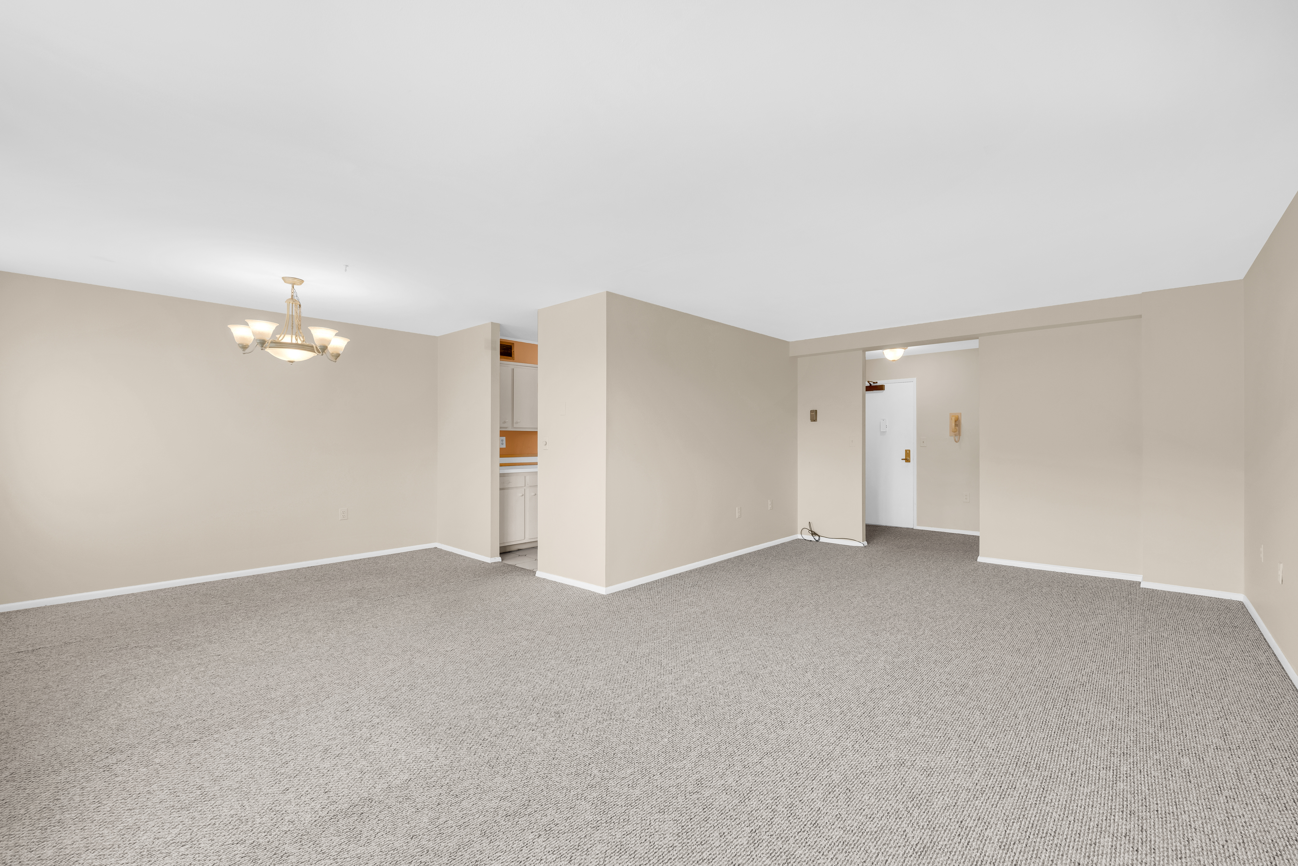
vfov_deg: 81.2
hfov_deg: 104.3
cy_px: 433
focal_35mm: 14
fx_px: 505
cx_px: 649
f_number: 8
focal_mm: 14
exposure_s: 1/125
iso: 250
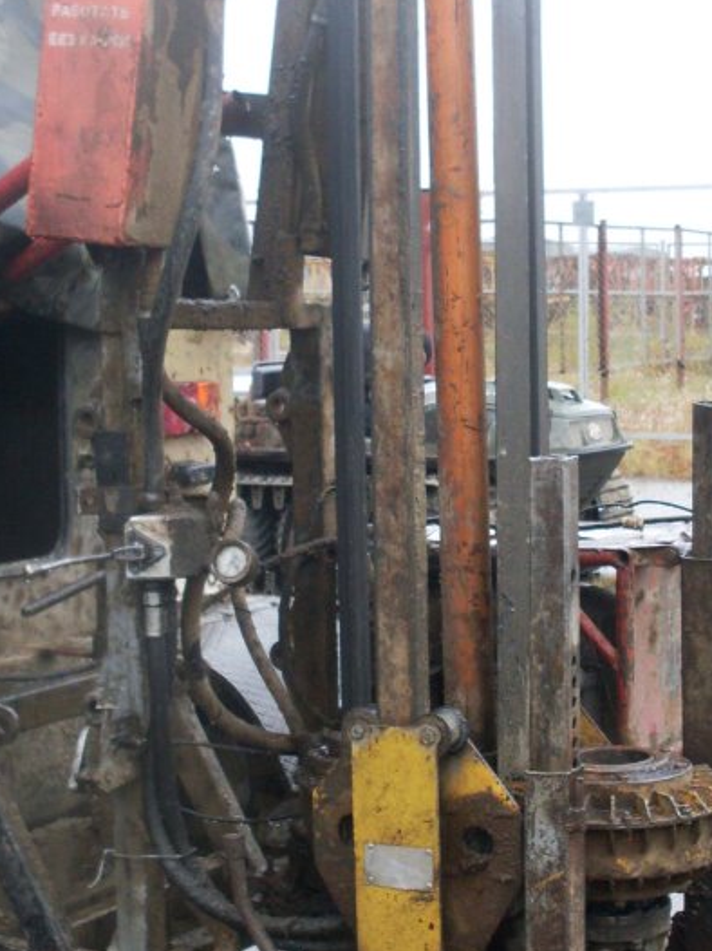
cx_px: 396
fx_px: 2031
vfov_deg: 26.3
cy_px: 439
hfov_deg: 19.9
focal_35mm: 74
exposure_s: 1/90
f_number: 2.8
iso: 100
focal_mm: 6.3
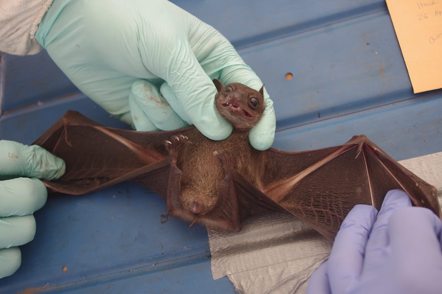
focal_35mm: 46
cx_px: 221
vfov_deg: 29.2
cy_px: 147
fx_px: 564
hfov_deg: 42.8
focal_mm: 30.63
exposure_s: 1/250
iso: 200
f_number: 5
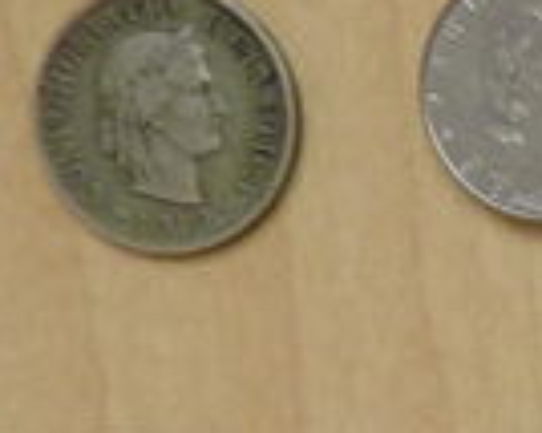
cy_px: 696
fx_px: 3158
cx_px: 1683
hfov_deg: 8.2
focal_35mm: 197
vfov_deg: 7.7
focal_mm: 4.8
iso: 200
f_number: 2.8
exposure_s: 1/30
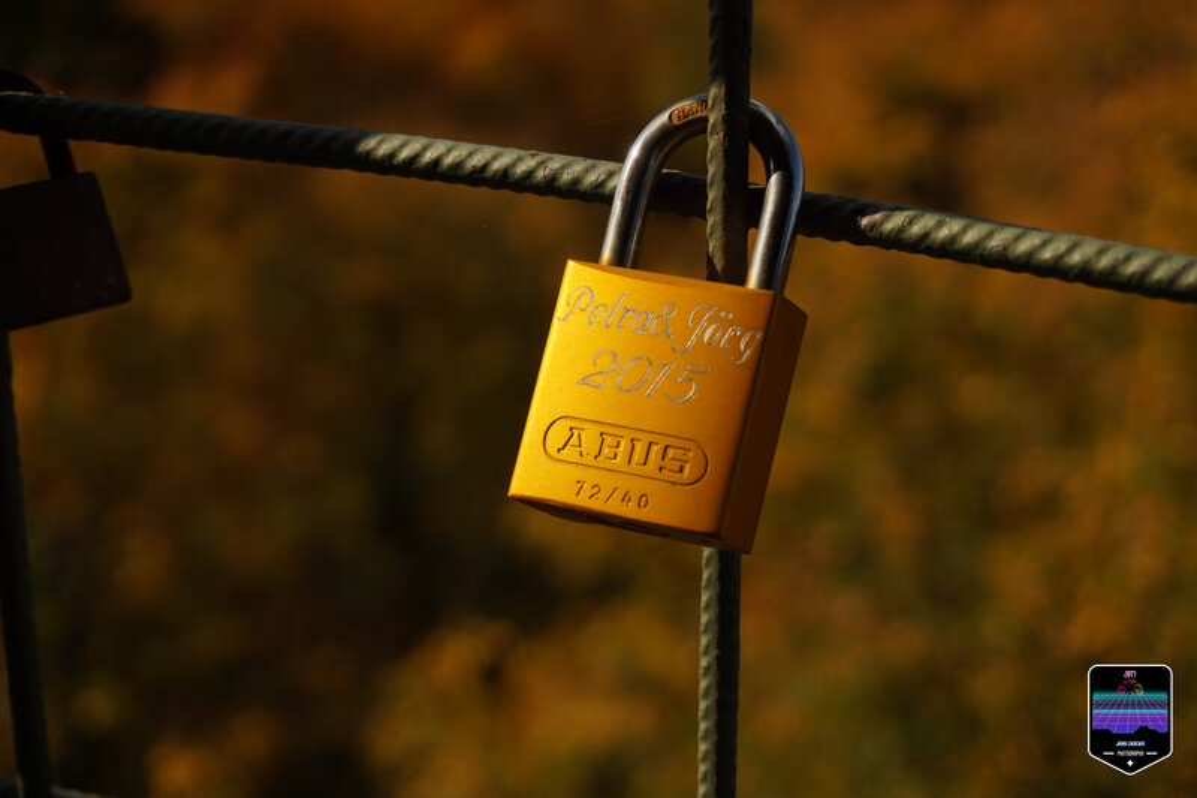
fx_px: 2343
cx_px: 598
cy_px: 399
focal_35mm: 70
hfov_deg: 28.7
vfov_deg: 19.3
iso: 100
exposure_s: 1/2000
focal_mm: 47
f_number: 5.6
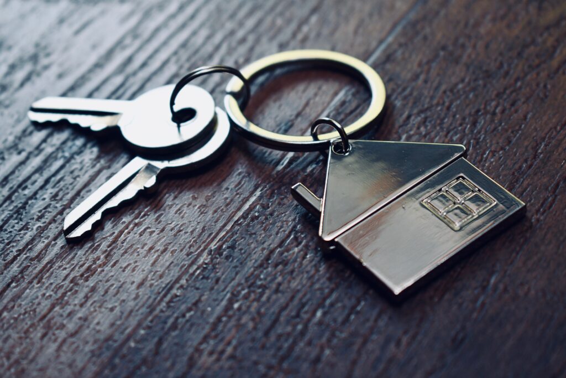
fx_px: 1289
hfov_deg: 24.8
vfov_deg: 16.7
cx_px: 283
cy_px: 189
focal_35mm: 82
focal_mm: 55
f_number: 5.6
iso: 1000
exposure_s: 1/60
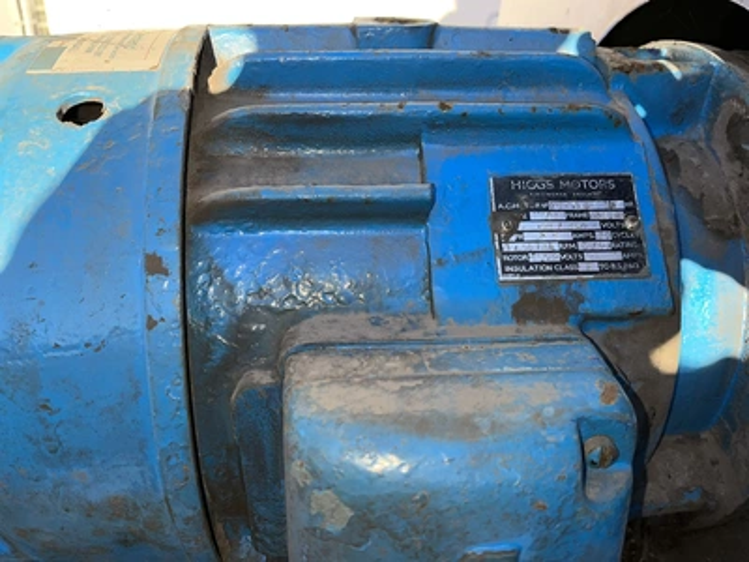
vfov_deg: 53.1
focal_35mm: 26
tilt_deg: -26.3
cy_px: 281
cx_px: 374
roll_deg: -0.4
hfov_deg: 67.3
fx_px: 563
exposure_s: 1/858
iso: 32
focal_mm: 5.1
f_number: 1.6
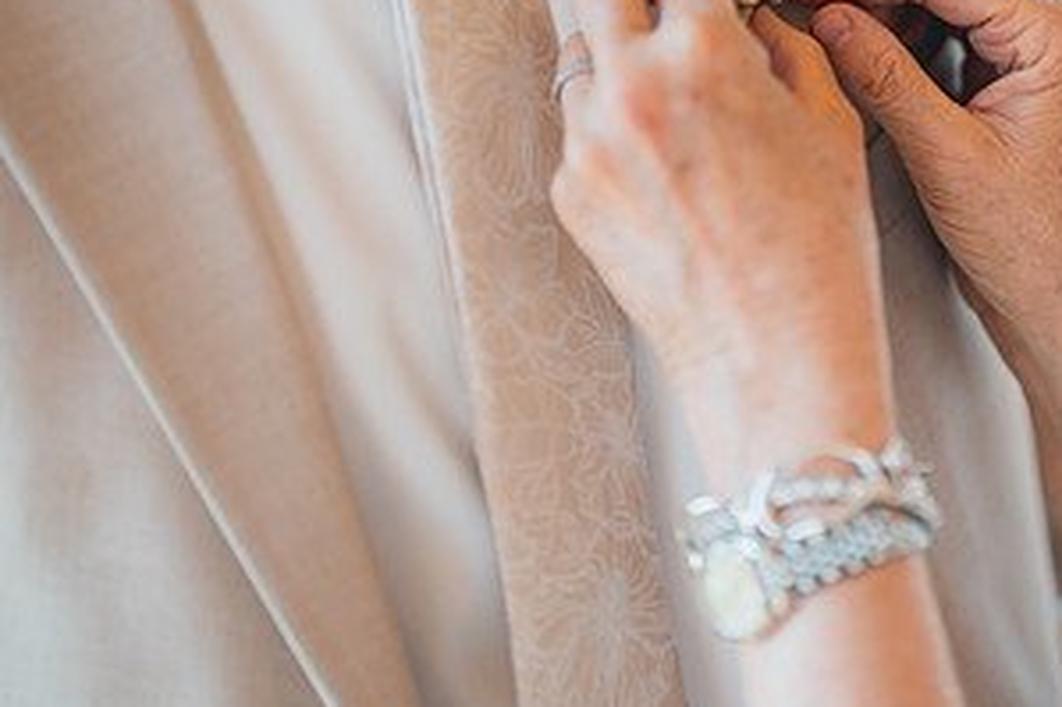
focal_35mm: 97
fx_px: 2860
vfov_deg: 14.0
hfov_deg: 20.8
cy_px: 130
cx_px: 860
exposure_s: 1/2000
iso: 400
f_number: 1.3
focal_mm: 50
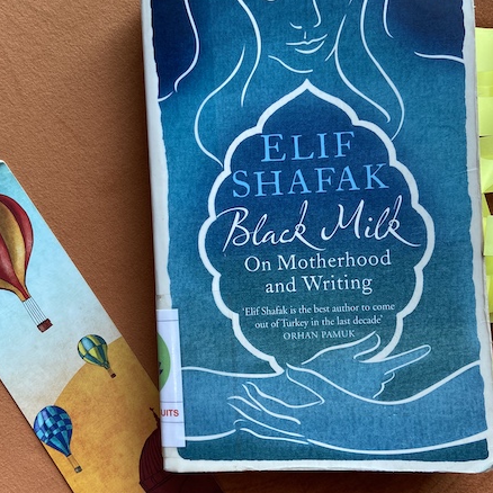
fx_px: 564
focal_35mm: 35
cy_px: 254
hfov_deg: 47.2
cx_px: 241
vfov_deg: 47.2
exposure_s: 1/100
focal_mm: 4.25
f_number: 1.8
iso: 125
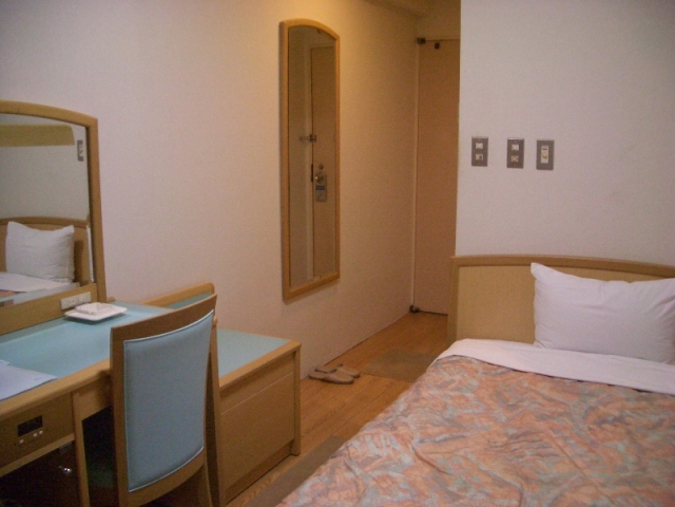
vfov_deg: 40.7
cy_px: 254
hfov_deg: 52.6
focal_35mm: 35
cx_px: 338
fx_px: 682
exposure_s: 1/15
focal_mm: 5.8
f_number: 2.6
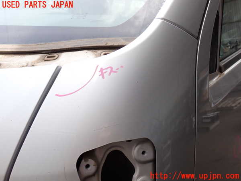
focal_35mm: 38
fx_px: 265
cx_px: 120
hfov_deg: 49.0
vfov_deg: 37.7
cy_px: 90
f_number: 3.5
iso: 100
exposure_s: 1/200
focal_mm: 6.83
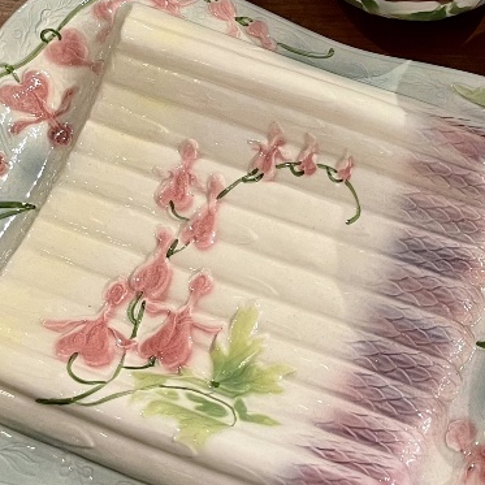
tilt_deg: -62.5
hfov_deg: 23.5
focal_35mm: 71
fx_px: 1125
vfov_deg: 23.8
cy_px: 68
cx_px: 465
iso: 160
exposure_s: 1/50
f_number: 1.6
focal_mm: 5.1
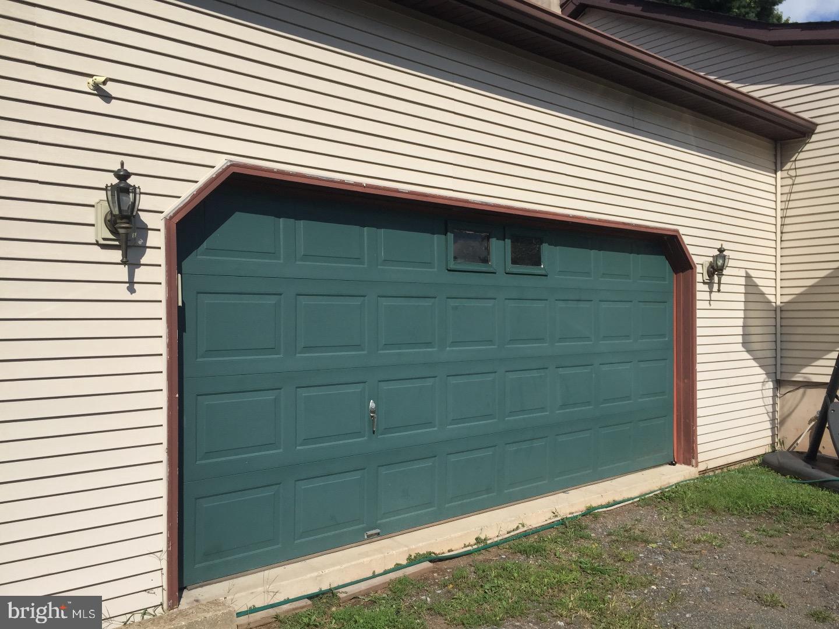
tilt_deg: -0.1
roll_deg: -1.9
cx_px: 420
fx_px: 703
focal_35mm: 29
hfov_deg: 61.7
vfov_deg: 48.2
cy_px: 314
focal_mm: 4.15
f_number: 2.2
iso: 32
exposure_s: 1/3049
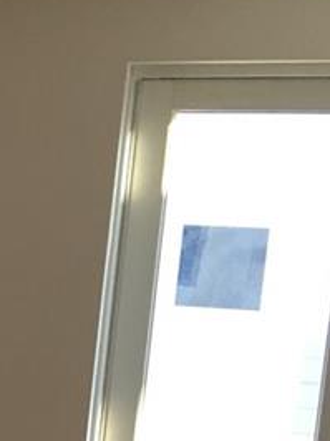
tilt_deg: -8.0
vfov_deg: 14.6
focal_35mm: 131
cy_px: 521
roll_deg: -0.3
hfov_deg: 10.2
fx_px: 1668
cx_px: -381
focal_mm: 4.15
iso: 40
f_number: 2.2
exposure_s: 1/30
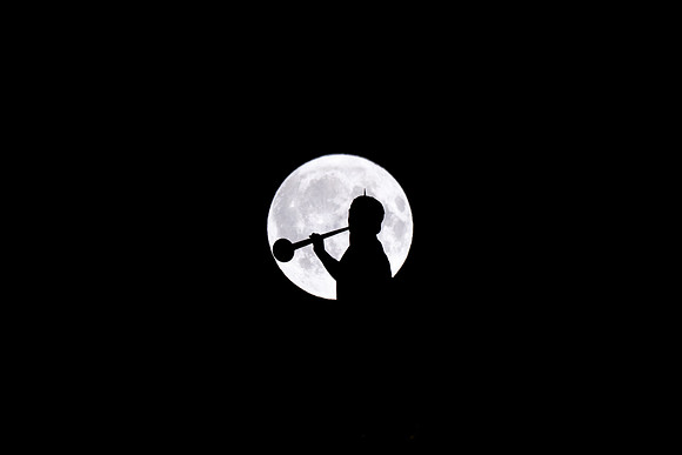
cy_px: 217
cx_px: 301
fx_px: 15983
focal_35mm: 843
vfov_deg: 1.6
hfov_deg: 2.4
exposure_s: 1/200
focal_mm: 500
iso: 640
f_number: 22
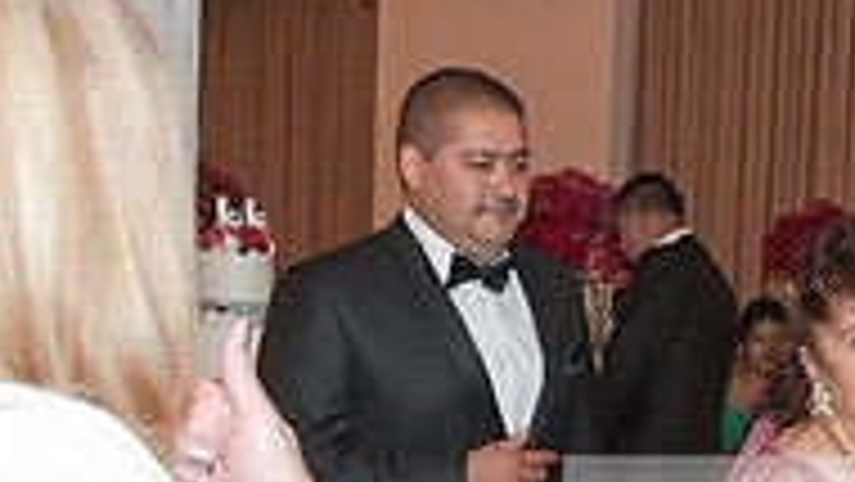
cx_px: 886
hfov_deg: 20.7
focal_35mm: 99
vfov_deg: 12.1
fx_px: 2245
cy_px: 491
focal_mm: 31
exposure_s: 1/125
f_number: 4.5
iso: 2500
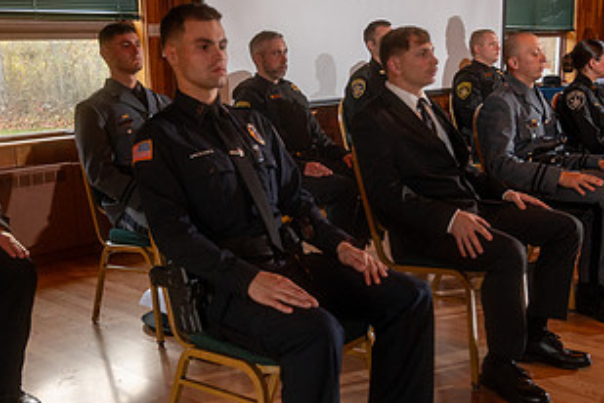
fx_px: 755
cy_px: 196
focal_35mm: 45
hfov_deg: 43.5
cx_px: 270
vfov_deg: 29.9
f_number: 4
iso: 1000
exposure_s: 1/200
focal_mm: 24
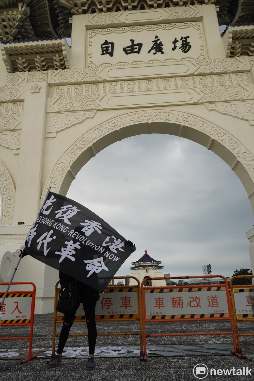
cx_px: 127
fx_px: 296
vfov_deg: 65.5
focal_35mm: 28
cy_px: 190
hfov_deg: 46.4
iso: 500
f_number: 8
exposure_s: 1/200
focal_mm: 28
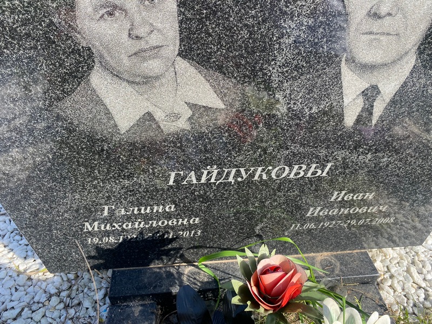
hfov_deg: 67.3
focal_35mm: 26
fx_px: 324
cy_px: 162
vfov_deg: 53.1
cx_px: 216
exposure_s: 1/733
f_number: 1.8
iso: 32
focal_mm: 4.25
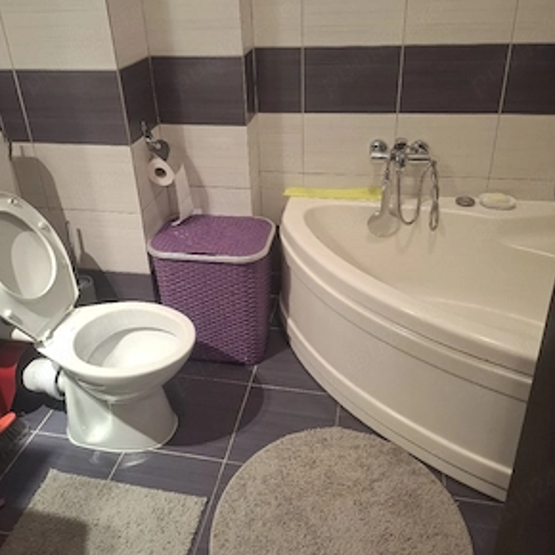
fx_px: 508
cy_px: 218
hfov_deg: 57.3
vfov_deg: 56.8
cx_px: 272
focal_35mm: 28
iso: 400
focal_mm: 5.54
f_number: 1.8
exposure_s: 1/33
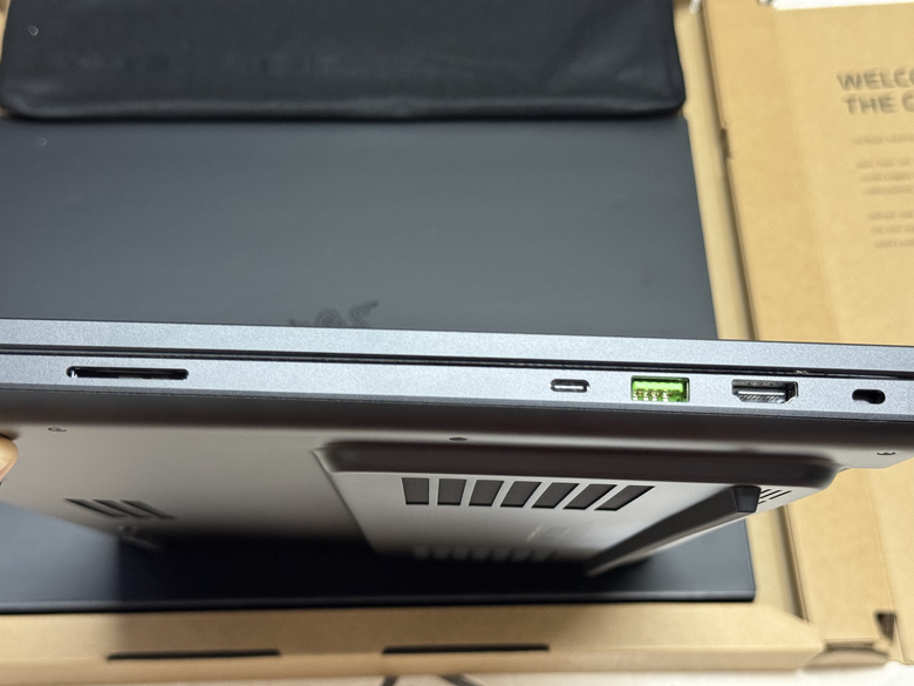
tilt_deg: -60.6
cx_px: 457
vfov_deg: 30.3
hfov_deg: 39.7
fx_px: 1267
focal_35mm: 48
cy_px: 343
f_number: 1.78
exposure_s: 1/40
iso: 400
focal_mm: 6.76
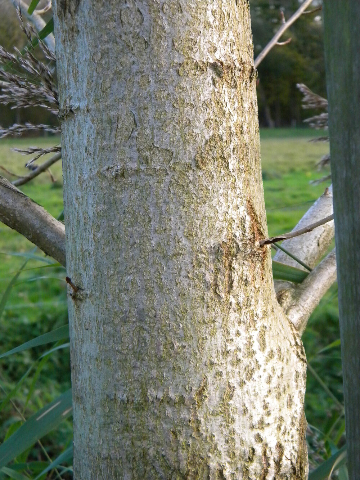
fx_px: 1151
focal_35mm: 83
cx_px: 180
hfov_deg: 17.8
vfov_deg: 23.6
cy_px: 240
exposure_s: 1/390
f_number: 4.5
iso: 400
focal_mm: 15.1
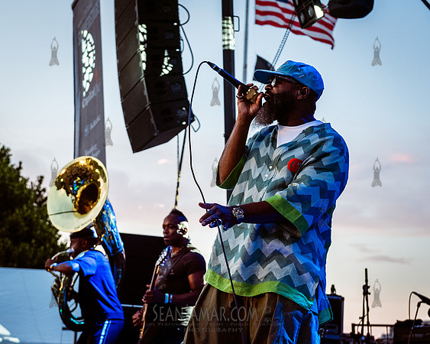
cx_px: 217
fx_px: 925
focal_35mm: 73
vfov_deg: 21.1
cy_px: 182
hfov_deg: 26.2
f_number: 4
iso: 5000
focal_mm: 58
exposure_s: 1/500
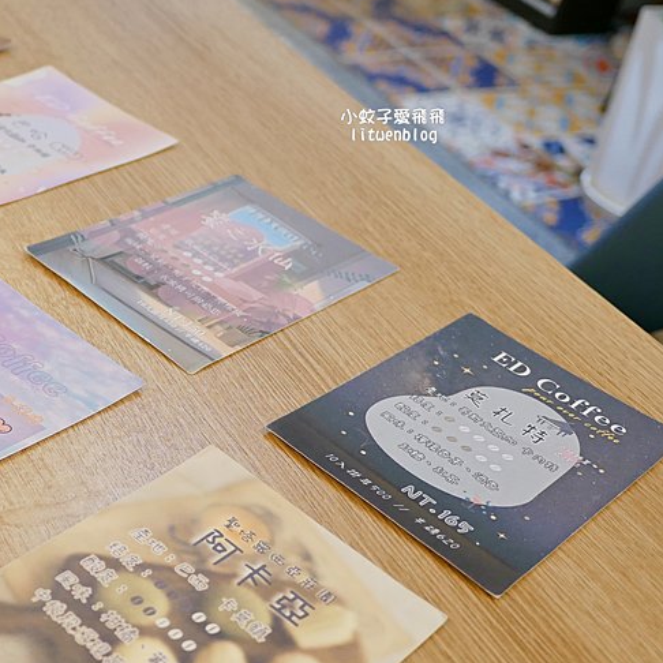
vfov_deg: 33.4
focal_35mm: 51
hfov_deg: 30.9
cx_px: -5
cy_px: 359
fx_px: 1105
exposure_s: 1/60
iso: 320
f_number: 2.5
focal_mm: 14
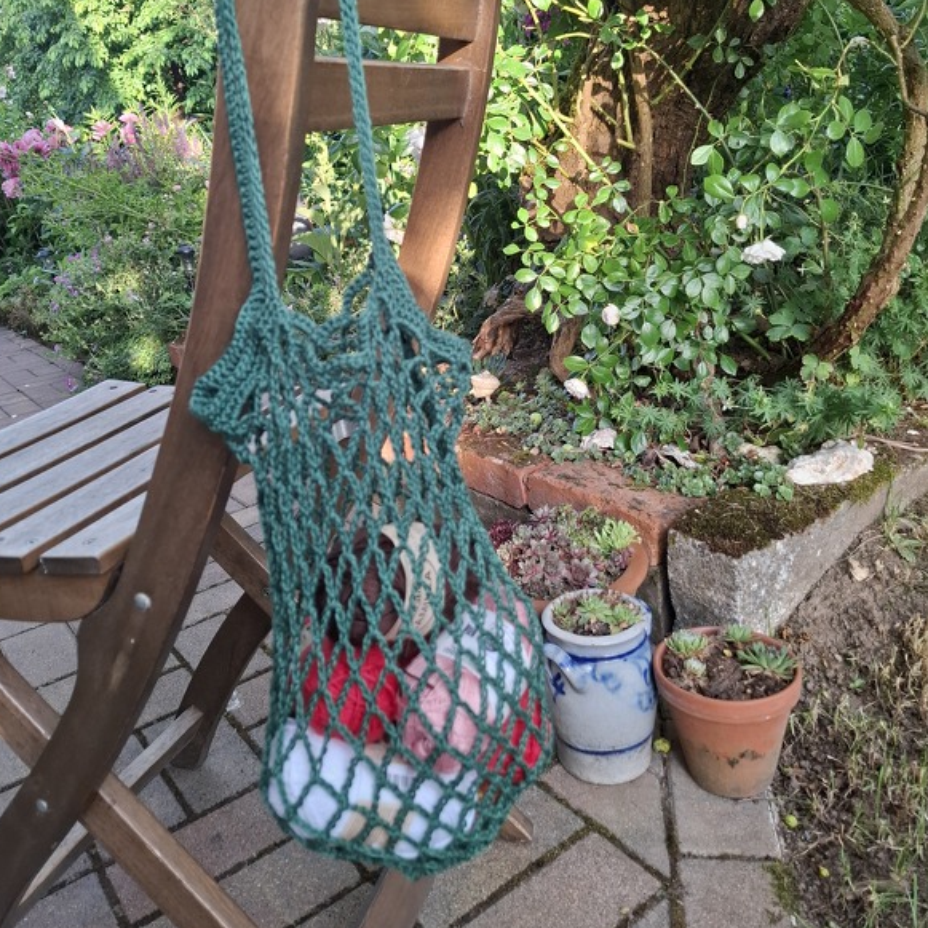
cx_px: 455
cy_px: 331
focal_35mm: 28
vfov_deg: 56.4
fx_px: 849
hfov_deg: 57.3
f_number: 1.8
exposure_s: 1/158
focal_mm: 5.54
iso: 50
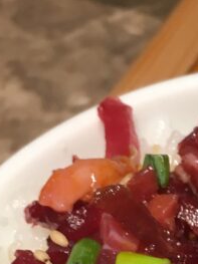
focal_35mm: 113
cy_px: 352
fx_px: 862
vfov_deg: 16.4
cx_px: 249
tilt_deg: -56.2
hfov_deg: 12.7
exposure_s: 1/33
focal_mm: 4.15
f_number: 2.2
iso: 64
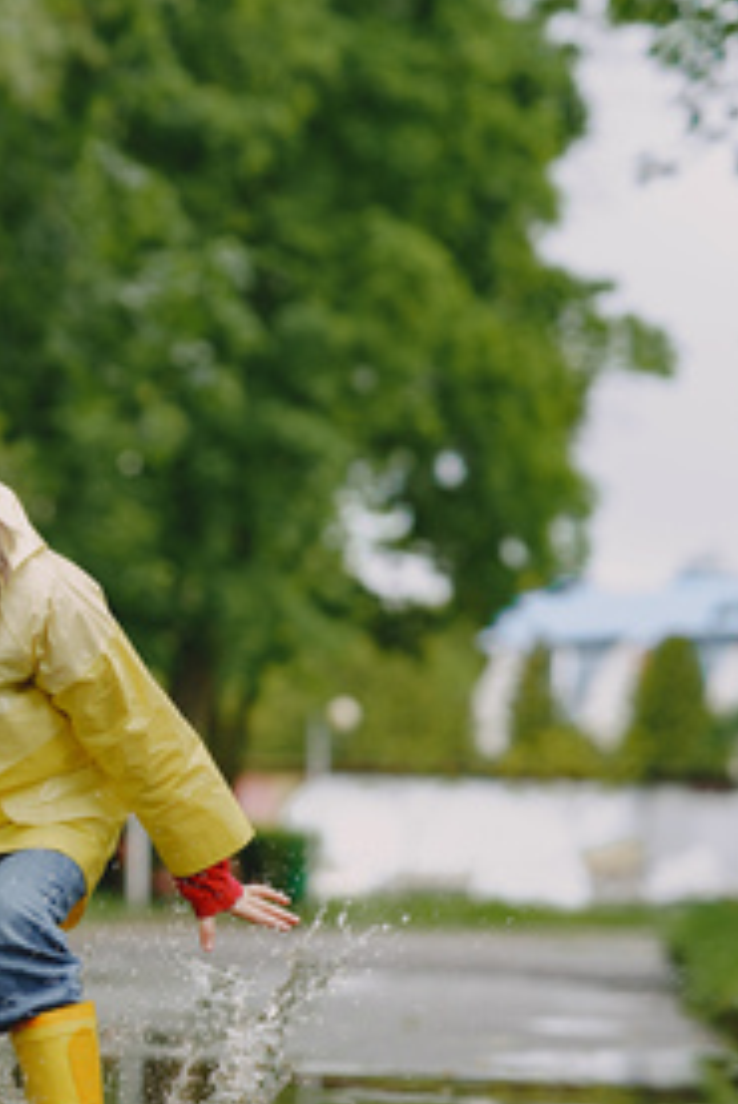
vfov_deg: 12.8
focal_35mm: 161
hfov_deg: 8.4
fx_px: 4944
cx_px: -265
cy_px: 614
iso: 500
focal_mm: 85
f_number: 2.8
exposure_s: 1/1000
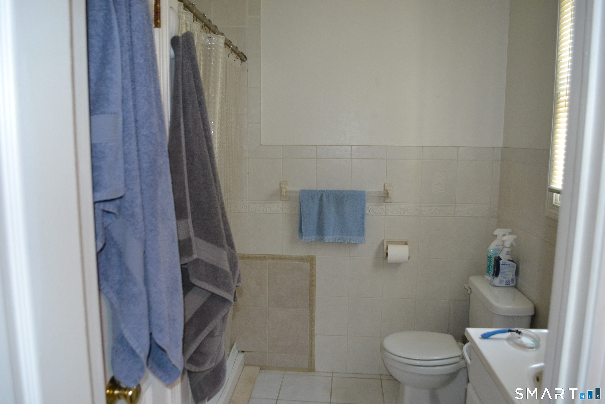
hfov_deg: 67.4
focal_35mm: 27
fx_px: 454
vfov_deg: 47.9
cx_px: 302
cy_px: 202
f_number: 3.5
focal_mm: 18
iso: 1400
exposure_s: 1/60
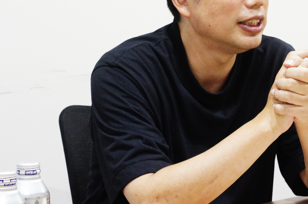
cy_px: 63
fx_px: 1034
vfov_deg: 11.3
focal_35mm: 121
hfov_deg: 16.8
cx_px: 243
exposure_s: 1/40
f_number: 9
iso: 3200
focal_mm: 50
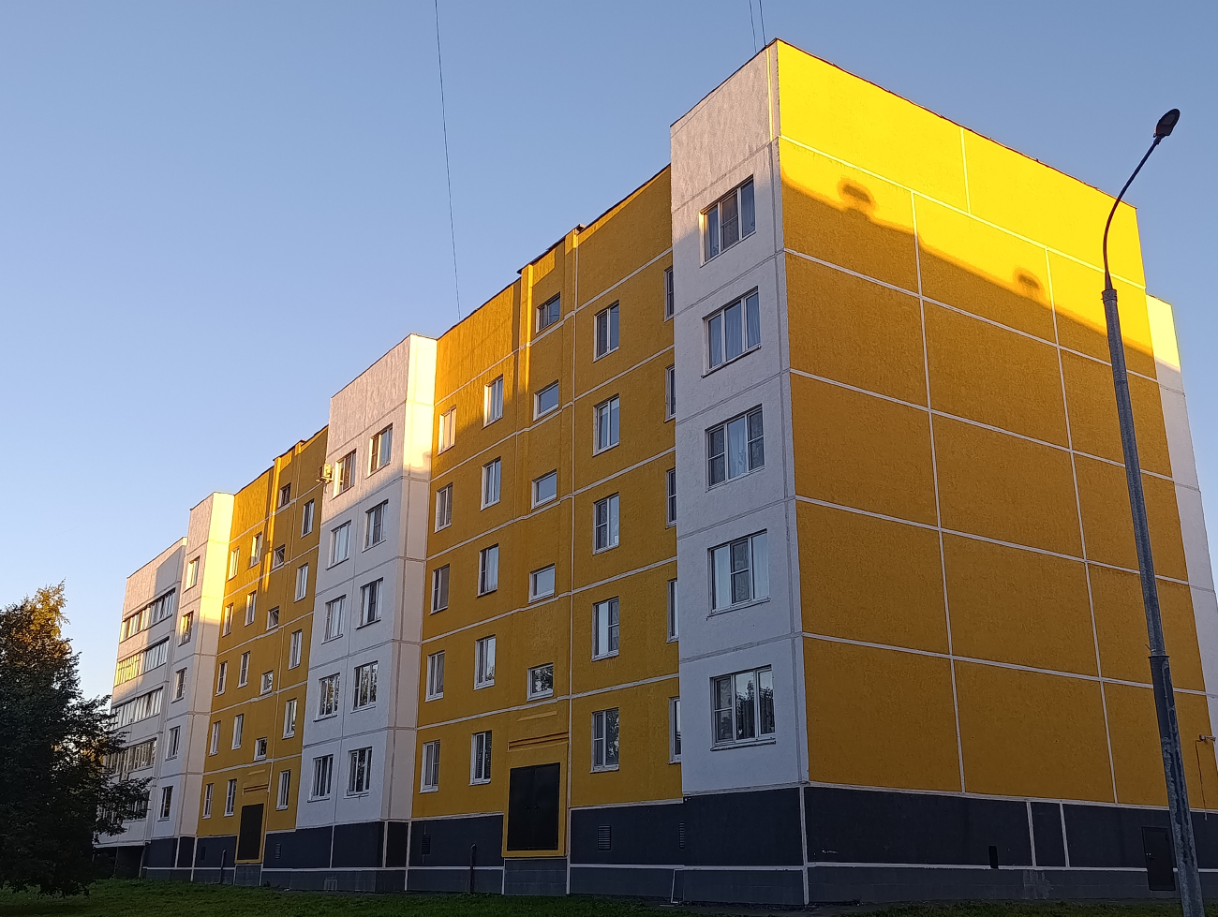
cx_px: 609
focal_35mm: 35
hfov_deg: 52.6
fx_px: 1233
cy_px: 458
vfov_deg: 40.8
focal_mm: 6.11
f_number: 1.7
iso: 50
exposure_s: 1/137
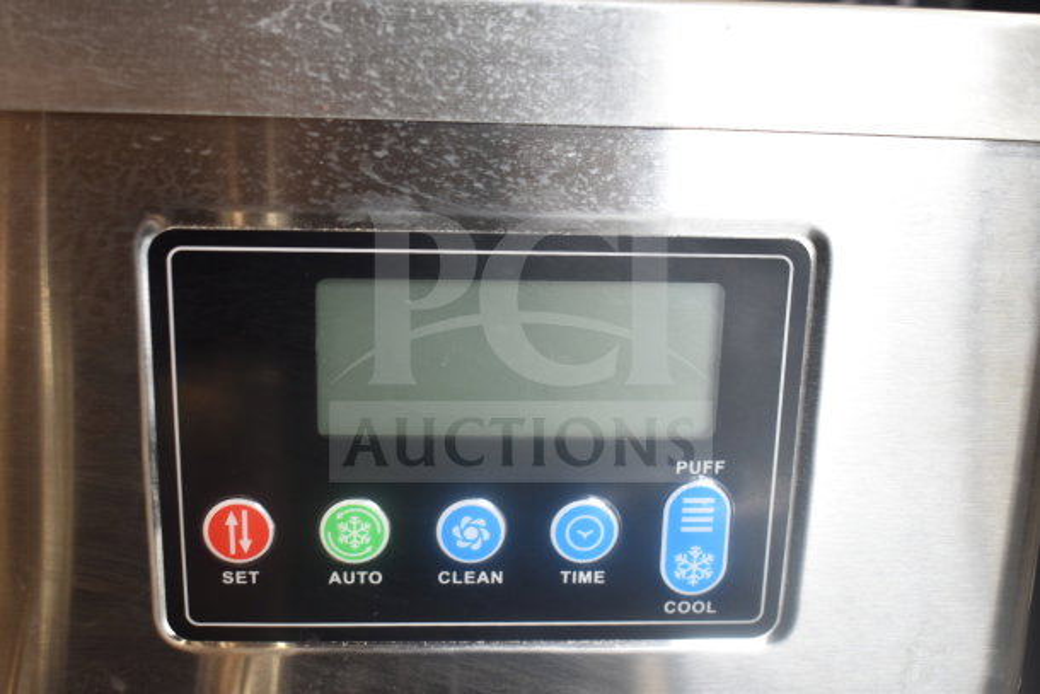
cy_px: 347
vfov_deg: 30.9
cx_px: 520
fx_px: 1257
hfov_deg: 45.0
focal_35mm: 44
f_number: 4.2
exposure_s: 1/50
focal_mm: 29
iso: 280
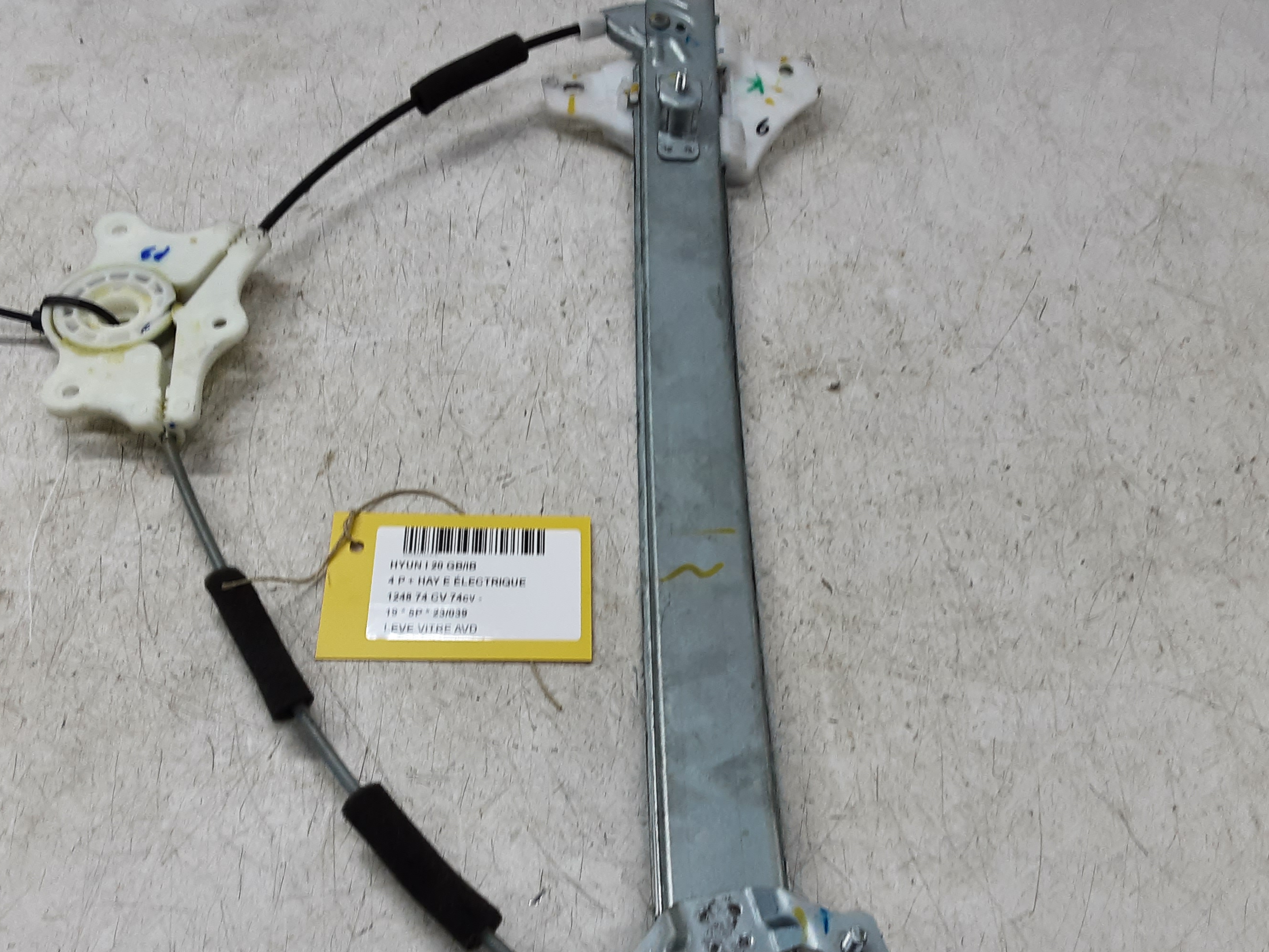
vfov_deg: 42.8
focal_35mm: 33
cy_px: 542
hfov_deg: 55.2
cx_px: 564
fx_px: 1210
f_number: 1.9
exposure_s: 1/50
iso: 64
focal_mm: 2.91
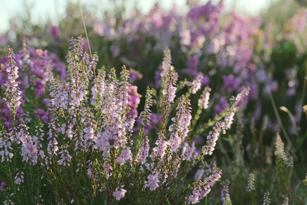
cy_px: 102
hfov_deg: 19.5
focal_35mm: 105
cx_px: 154
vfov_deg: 13.0
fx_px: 895
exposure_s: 1/240
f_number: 8
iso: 640
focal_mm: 70
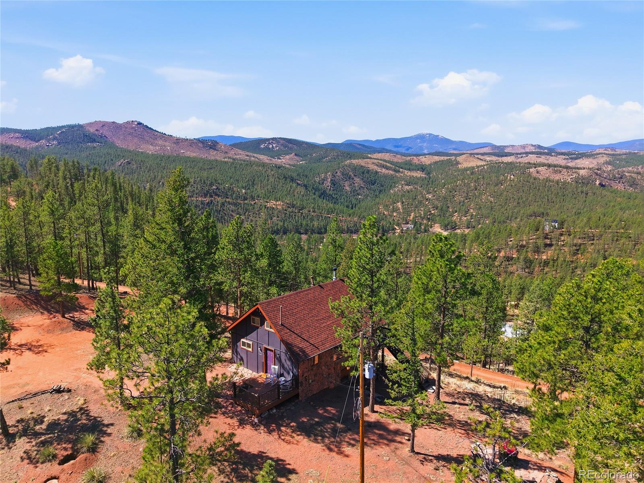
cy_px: 242
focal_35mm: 24
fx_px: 446
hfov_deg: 71.6
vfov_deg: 56.8
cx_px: 322
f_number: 1.8
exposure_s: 1/5000
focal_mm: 8.7
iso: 190
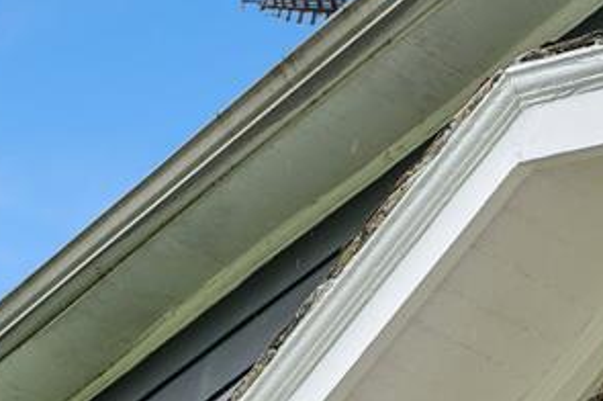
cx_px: 722
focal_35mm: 146
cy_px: 644
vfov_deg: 9.1
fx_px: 2443
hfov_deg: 13.7
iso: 200
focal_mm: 28
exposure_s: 1/160
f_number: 8
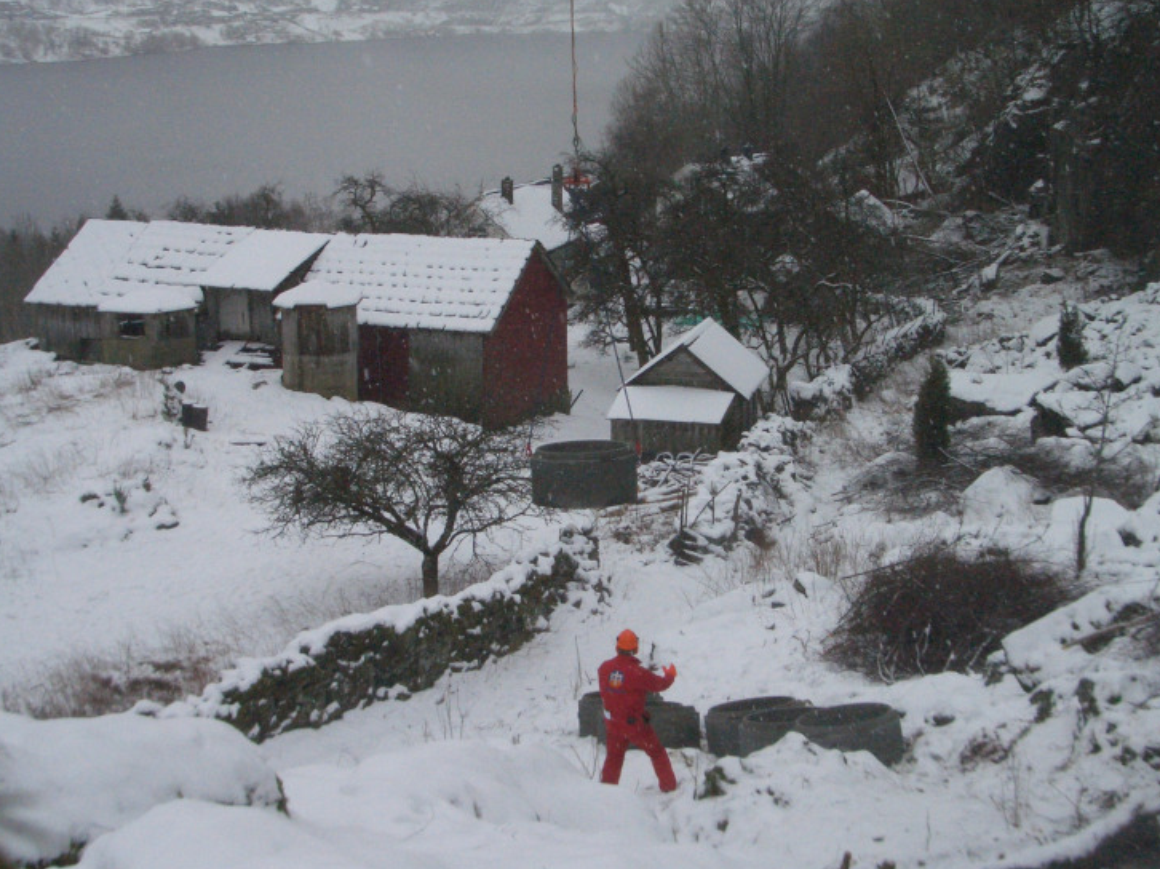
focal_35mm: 54
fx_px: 1809
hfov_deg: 35.5
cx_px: 606
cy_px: 420
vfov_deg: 27.0
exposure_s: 1/320
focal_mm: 8.2
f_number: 5
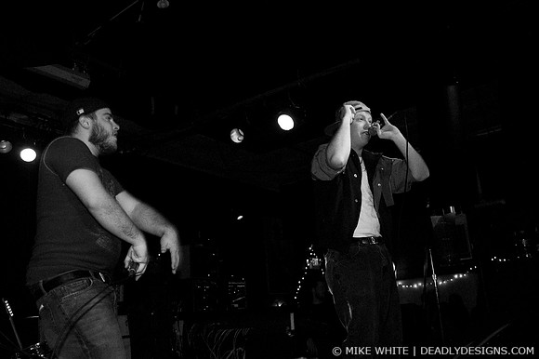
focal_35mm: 30
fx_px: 449
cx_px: 270
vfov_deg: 43.6
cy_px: 180
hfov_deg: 62.0
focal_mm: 20
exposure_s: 1/60
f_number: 3.2
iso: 800
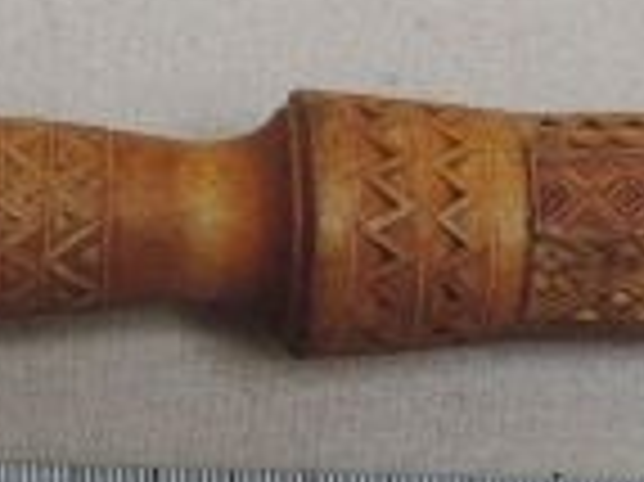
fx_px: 1822
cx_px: -36
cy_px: 135
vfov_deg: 15.0
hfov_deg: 19.3
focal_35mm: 98
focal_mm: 6.2
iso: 80
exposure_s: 1/100
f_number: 3.3
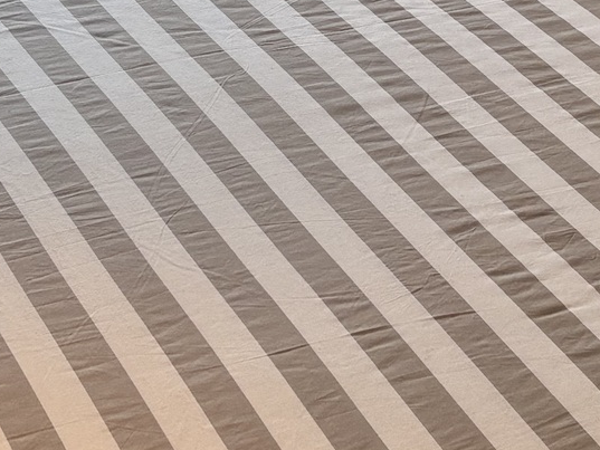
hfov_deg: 16.2
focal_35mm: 121
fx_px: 2098
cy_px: -84
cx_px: 397
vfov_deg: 12.0
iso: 40
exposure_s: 1/228
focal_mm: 5.96
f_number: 1.6
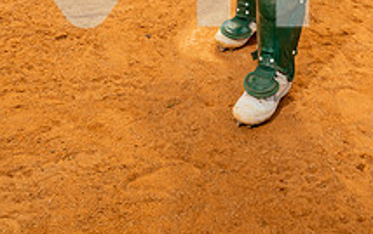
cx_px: 260
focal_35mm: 73
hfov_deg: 28.0
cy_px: -148
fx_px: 742
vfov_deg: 15.9
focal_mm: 34
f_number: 4.5
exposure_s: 1/250
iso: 250
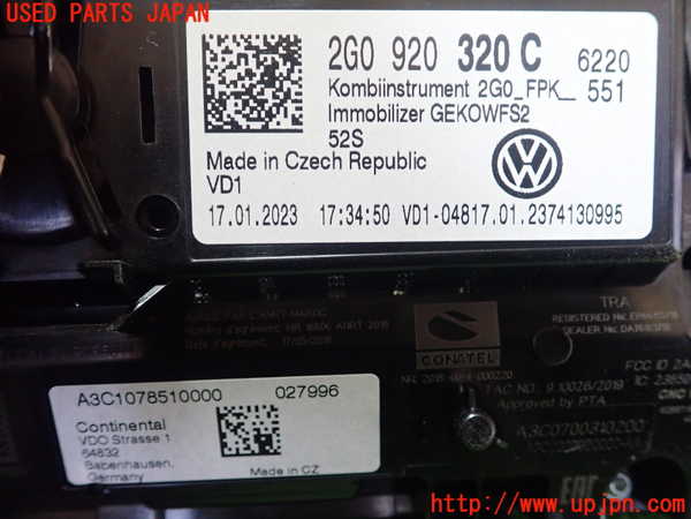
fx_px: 599
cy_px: 260
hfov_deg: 60.0
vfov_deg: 46.8
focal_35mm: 30
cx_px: 346
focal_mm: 5.5
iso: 640
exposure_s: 1/125
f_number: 2.3
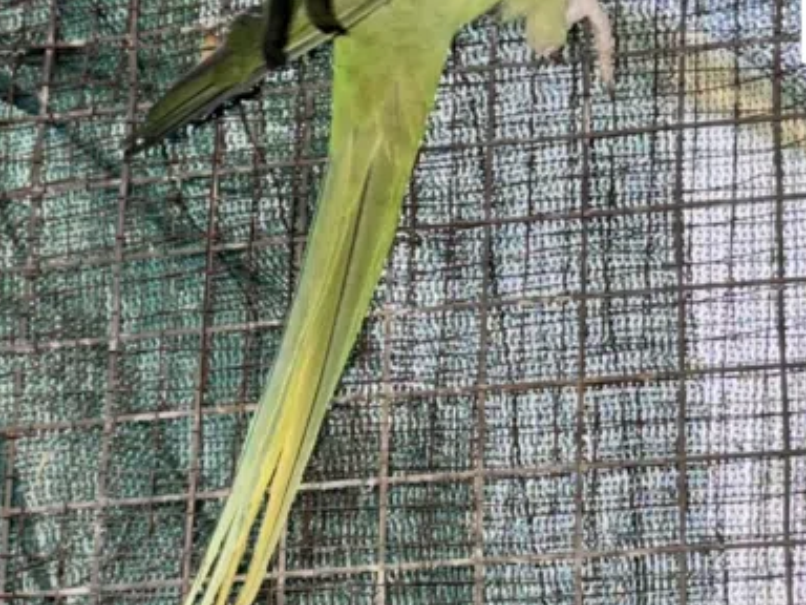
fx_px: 1863
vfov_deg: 18.4
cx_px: 485
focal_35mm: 80
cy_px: 368
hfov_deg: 24.4
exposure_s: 1/14
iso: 64
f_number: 1.78
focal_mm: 6.76
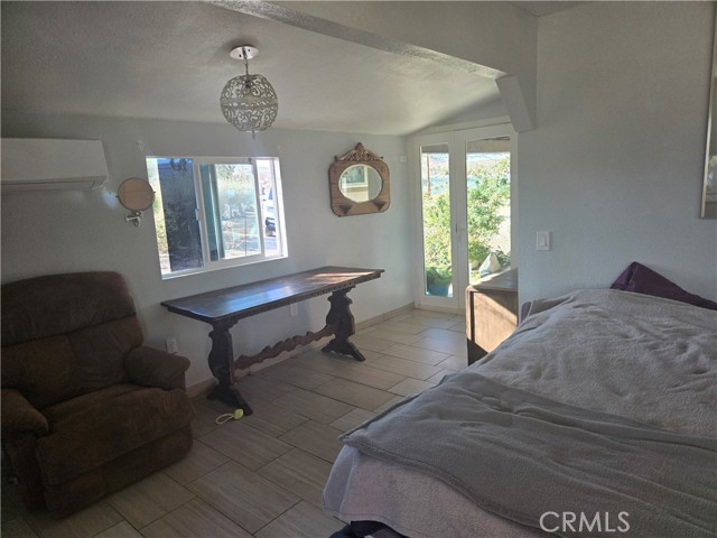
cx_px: 358
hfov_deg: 73.9
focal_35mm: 23
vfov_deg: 58.9
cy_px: 269
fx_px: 476
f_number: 1.8
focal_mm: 5.4
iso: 50
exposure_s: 1/180
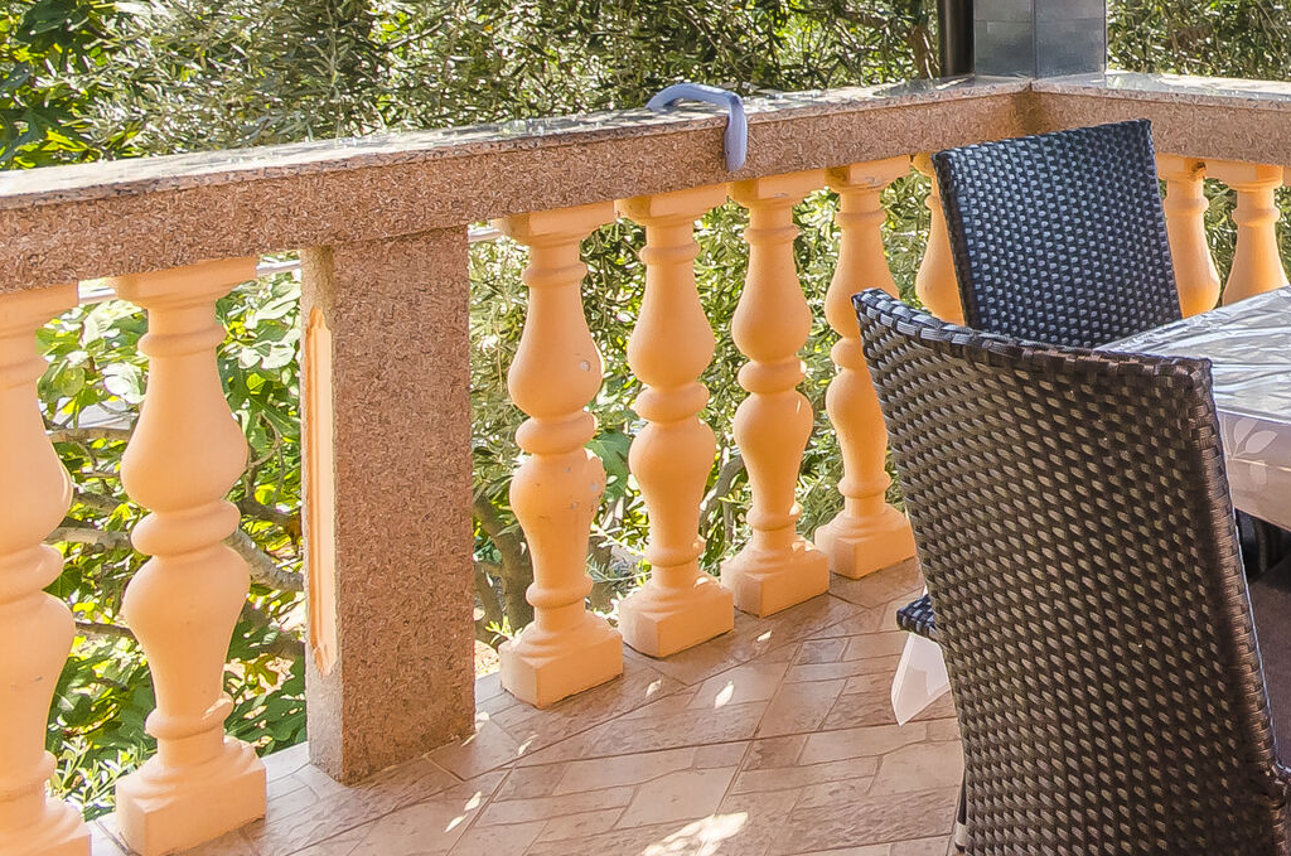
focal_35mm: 41
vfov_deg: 29.5
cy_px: -72
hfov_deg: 37.9
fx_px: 1468
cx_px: 1480
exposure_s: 1/200
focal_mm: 10
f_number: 8
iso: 100
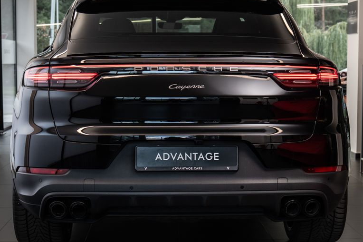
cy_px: 121
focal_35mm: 81
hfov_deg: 25.1
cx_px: 181
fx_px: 817
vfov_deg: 16.8
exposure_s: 1/50
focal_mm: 54
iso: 500
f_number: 5.4
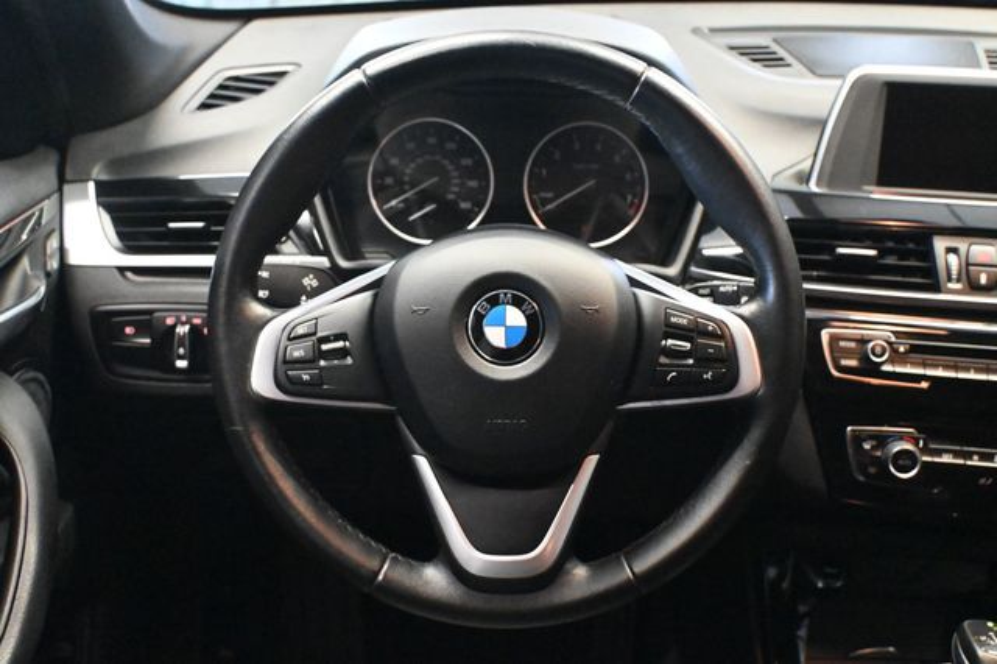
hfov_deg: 49.6
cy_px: 332
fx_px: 1079
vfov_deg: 34.2
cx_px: 498
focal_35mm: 39
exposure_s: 1/50
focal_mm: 26
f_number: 4.5
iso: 12800
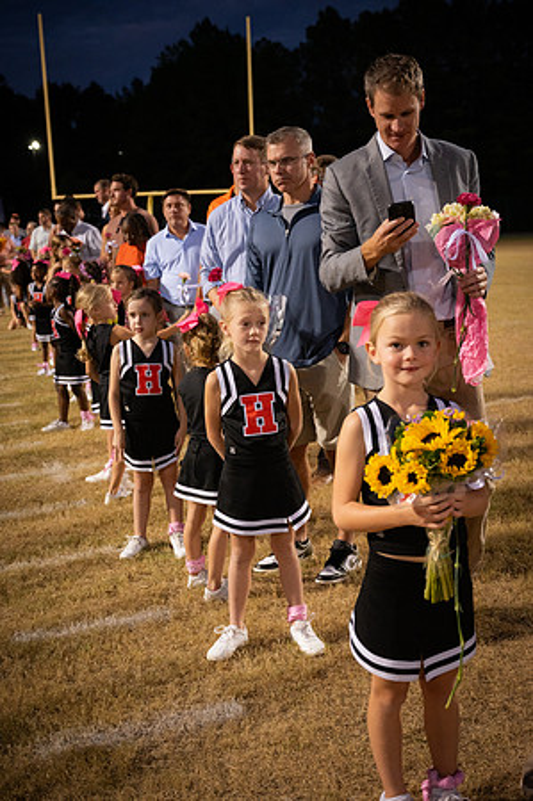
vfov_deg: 42.8
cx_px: 266
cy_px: 400
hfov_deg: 29.2
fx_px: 1024
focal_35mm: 46
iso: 3200
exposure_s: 1/250
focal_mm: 46
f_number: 4
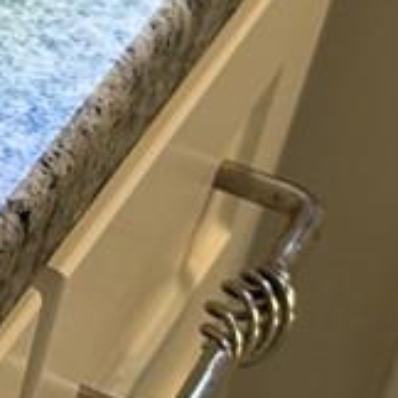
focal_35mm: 209
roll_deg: -2.2
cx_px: -811
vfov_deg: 8.3
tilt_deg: -32.8
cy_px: 37
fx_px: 2719
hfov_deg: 7.4
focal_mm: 6.76
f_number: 1.78
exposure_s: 1/120
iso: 50
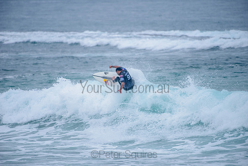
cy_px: 83
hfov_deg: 4.1
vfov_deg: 2.8
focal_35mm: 500
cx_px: 124
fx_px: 3445
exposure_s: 1/2000
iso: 250
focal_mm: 500
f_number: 5.6
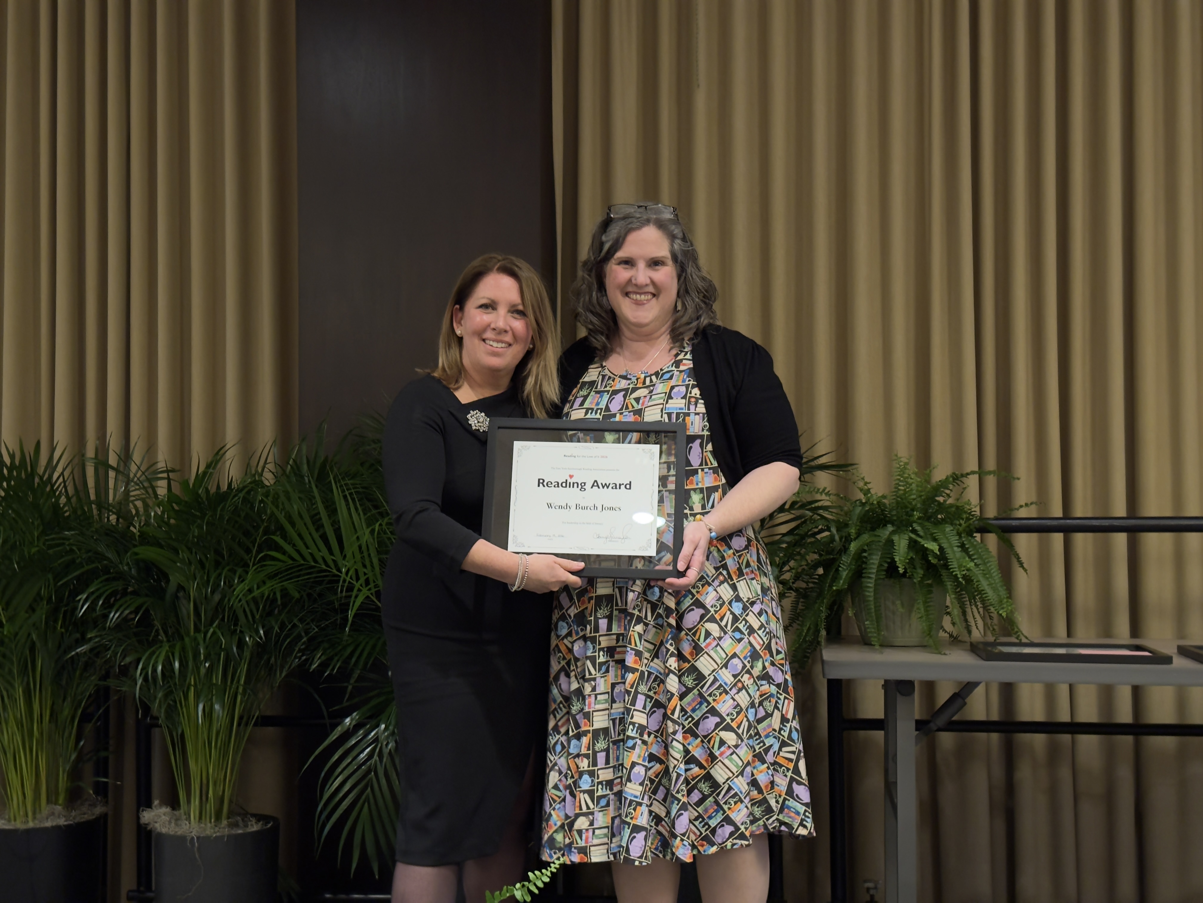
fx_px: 1668
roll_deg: +0.2
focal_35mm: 48
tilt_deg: +3.1
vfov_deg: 30.3
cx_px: 602
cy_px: 452
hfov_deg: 39.7
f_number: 1.78
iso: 640
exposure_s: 1/24
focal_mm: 6.76
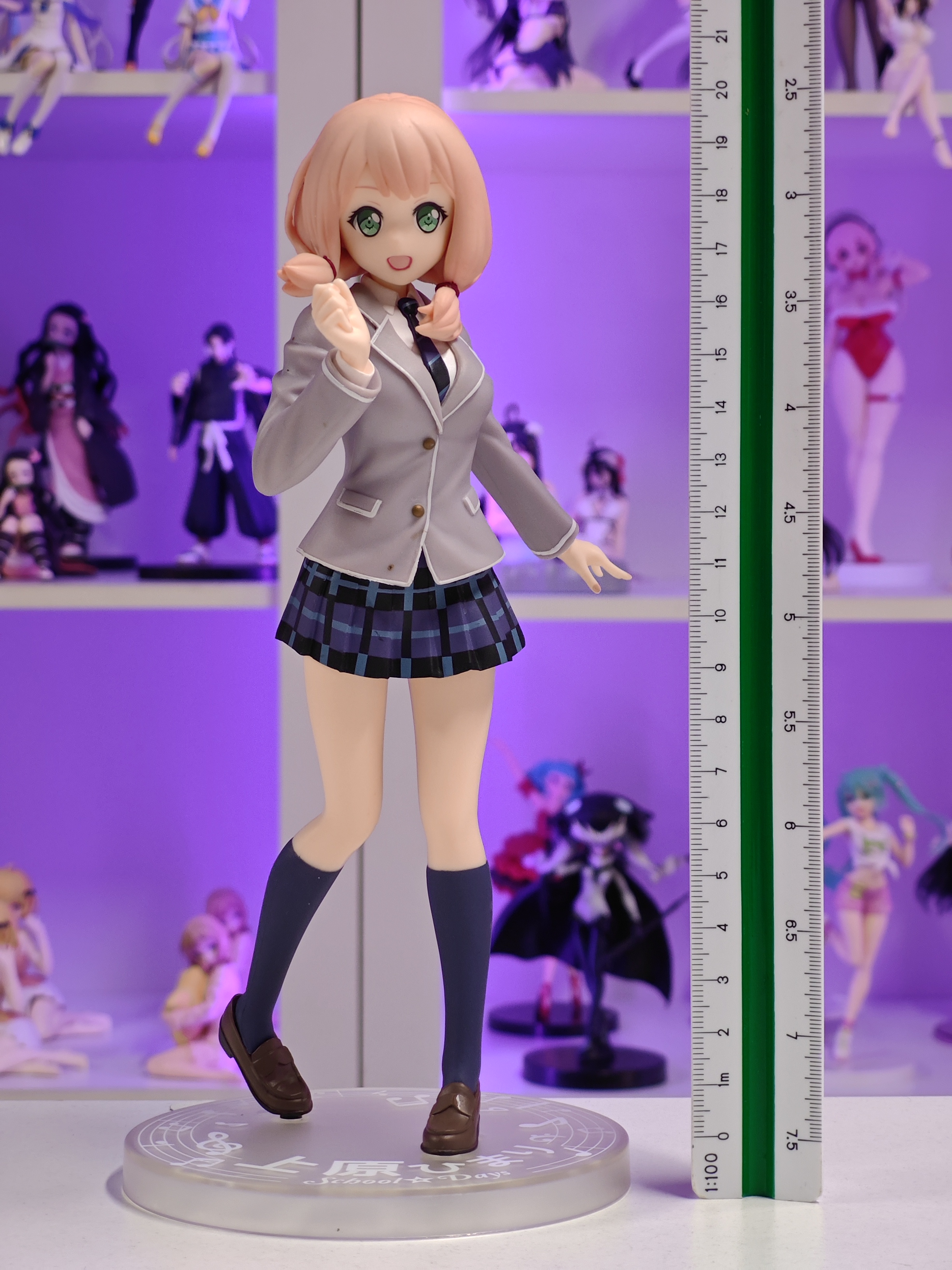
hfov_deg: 18.4
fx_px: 2934
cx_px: 476
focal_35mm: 80
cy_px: 635
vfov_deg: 24.4
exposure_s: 1/19.5
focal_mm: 7.48
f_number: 2.4
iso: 400
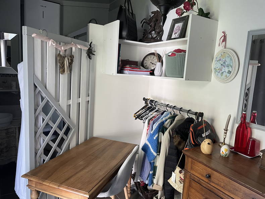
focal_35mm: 26
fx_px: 199
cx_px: 132
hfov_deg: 67.3
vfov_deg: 53.0
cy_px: 100
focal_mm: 4.2
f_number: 1.6
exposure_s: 1/60
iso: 250
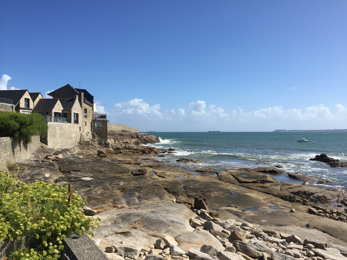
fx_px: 291
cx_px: 174
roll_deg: +0.1
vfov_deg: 48.2
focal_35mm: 29
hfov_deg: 61.7
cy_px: 130
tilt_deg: +0.4
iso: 32
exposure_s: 1/2639
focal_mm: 4.15
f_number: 2.2
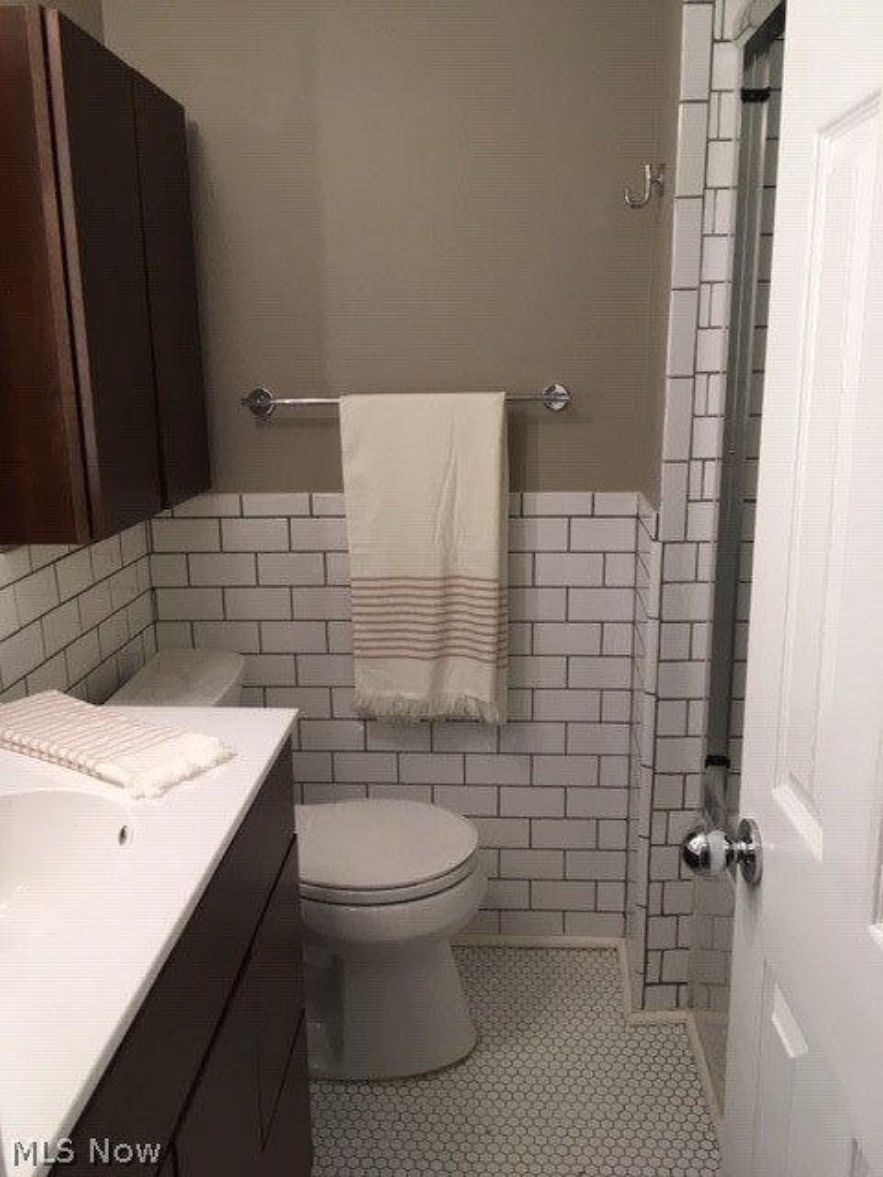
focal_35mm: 29
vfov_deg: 61.7
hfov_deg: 48.2
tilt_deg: -13.4
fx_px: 986
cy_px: 588
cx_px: 442
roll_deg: +0.3
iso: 50
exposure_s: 1/30
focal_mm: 4.15
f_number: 2.2
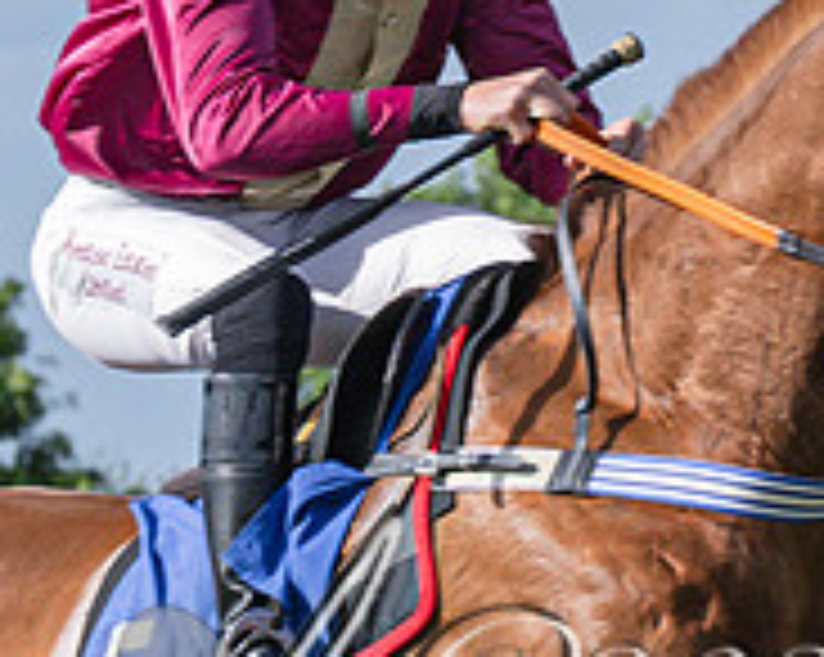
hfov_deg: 3.2
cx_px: -753
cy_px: 1178
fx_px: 14519
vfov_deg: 2.6
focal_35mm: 596
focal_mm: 70
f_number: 4.5
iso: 200
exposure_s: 1/1600
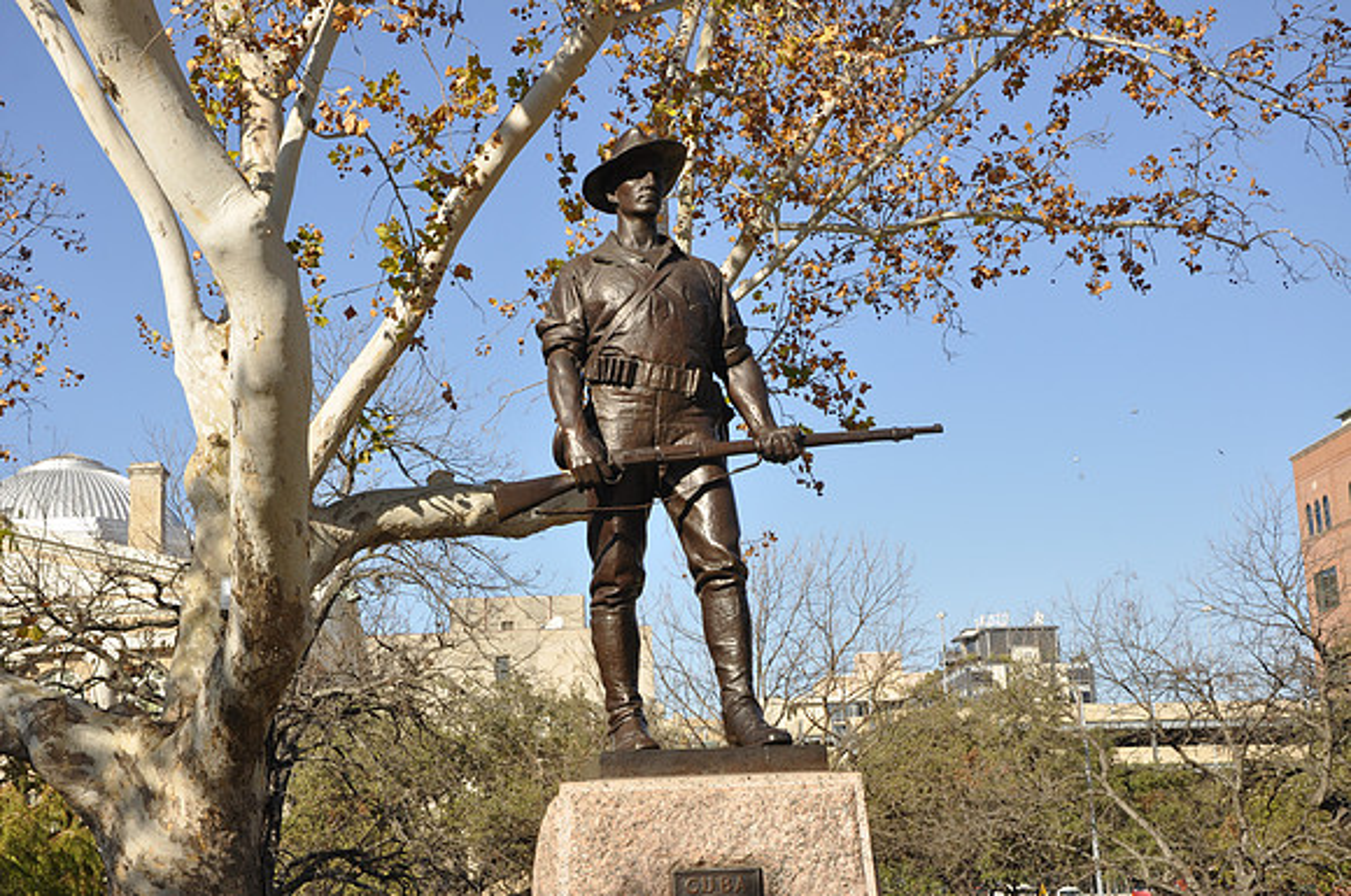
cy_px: 448
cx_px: 676
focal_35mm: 57
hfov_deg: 35.1
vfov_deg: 23.7
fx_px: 2136
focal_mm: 38
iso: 200
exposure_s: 1/100
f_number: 10
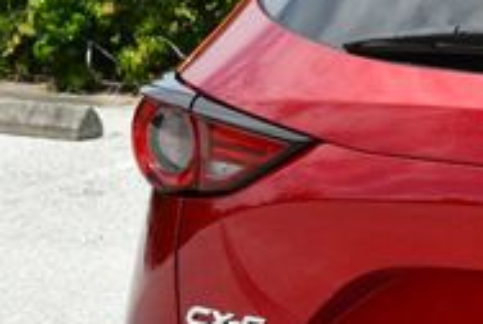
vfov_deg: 6.9
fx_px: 2647
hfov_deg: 10.2
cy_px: 409
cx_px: 678
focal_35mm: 197
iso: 160
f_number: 8
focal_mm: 29
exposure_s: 1/250
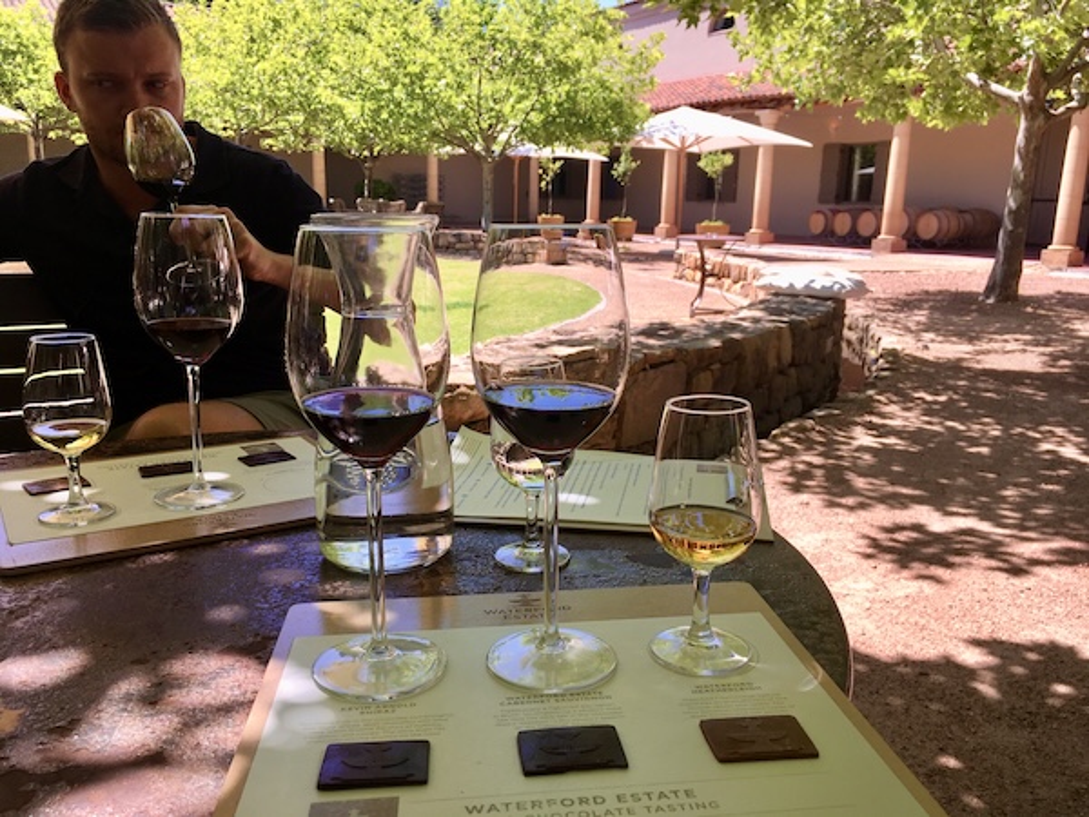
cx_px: 544
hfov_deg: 61.7
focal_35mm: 29
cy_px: 408
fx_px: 912
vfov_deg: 48.2
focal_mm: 4.15
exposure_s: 1/516
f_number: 2.2
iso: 25
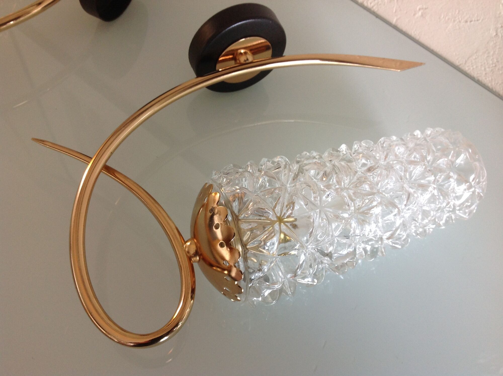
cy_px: 188
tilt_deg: -64.1
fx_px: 508
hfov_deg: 52.7
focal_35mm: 35
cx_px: 252
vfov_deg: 40.6
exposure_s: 1/15
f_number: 2.4
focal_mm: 4.28
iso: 64
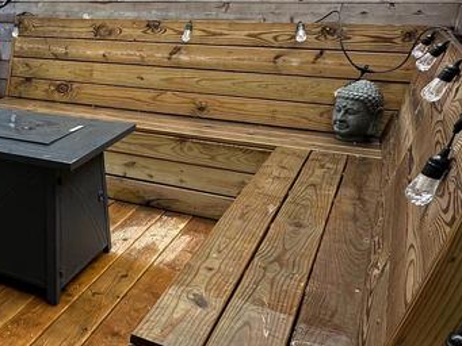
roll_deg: +0.0
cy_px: 153
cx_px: -60
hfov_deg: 36.9
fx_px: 561
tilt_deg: -15.4
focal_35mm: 42
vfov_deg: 34.3
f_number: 2.2
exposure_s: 1/102
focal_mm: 2.22
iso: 40
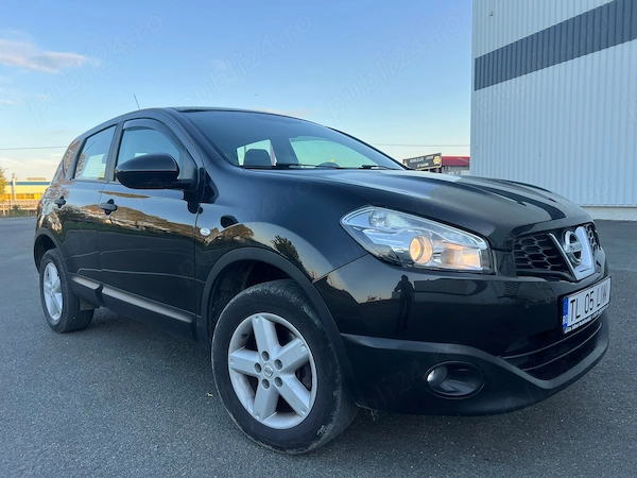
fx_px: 478
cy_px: 239
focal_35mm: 26
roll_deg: +1.4
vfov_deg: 53.1
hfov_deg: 67.3
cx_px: 318
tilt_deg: -5.8
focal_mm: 5.7
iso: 50
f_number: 1.5
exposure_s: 1/654
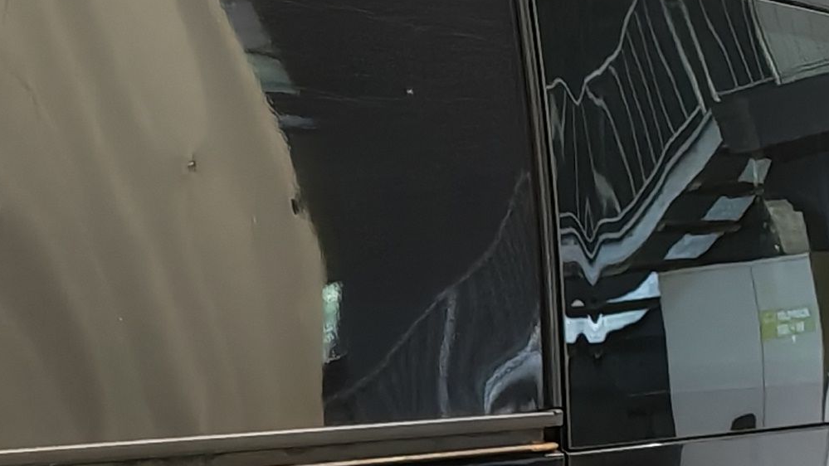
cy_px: 546
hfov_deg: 14.5
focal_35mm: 143
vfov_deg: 8.4
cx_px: -191
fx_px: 3143
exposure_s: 1/100
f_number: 1.9
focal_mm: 6.12
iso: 640
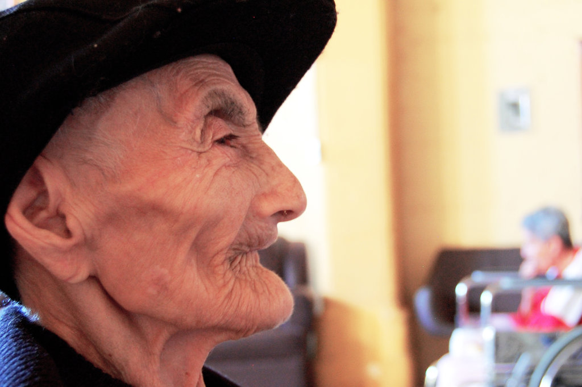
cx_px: 291
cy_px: 194
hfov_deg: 43.6
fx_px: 727
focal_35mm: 45
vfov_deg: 29.8
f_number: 4.2
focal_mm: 30
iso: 800
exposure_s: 1/10
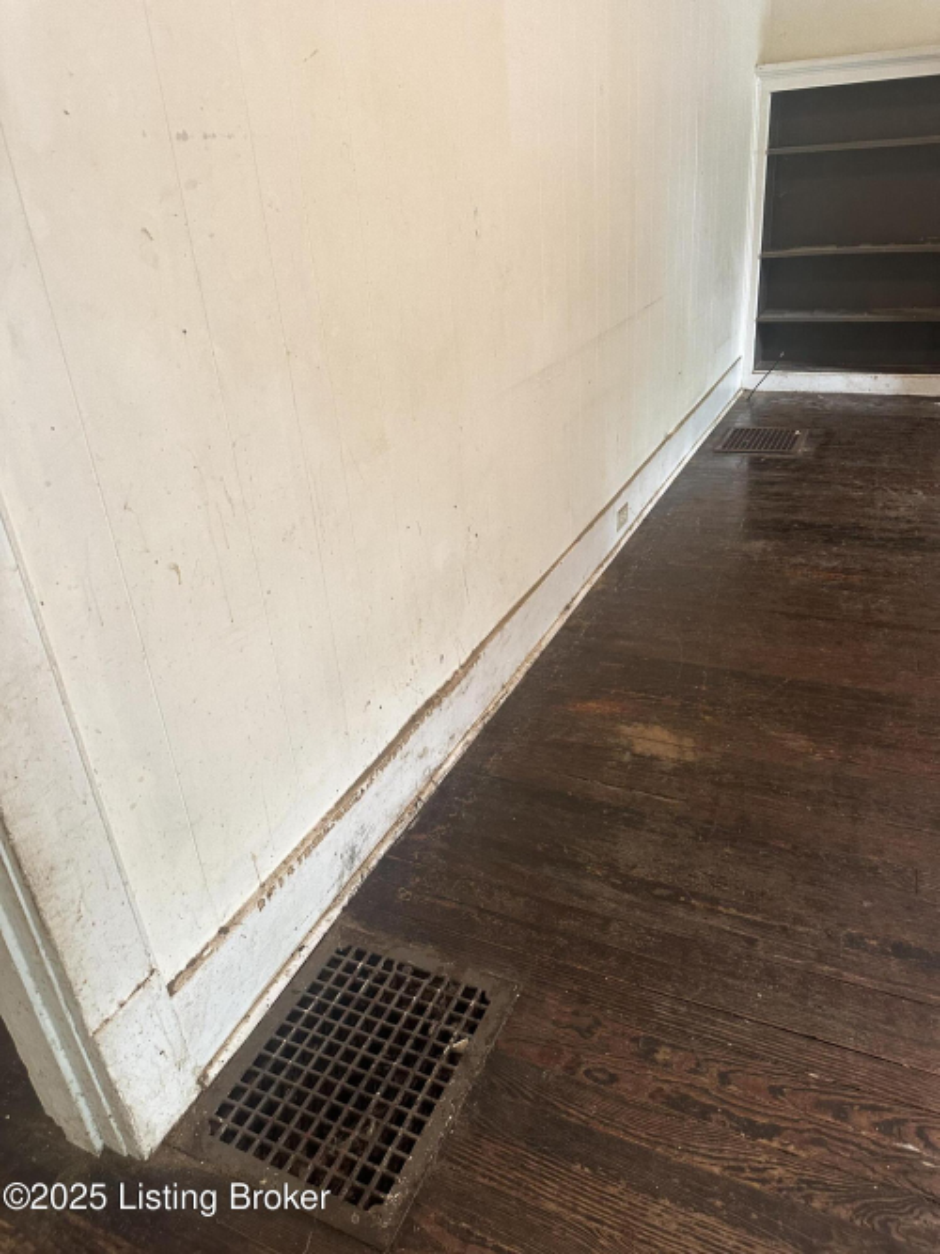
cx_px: 470
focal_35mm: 24
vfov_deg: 71.6
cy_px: 627
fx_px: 869
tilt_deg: -24.1
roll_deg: +3.9
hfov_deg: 56.8
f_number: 1.78
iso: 320
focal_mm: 6.86
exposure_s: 1/60
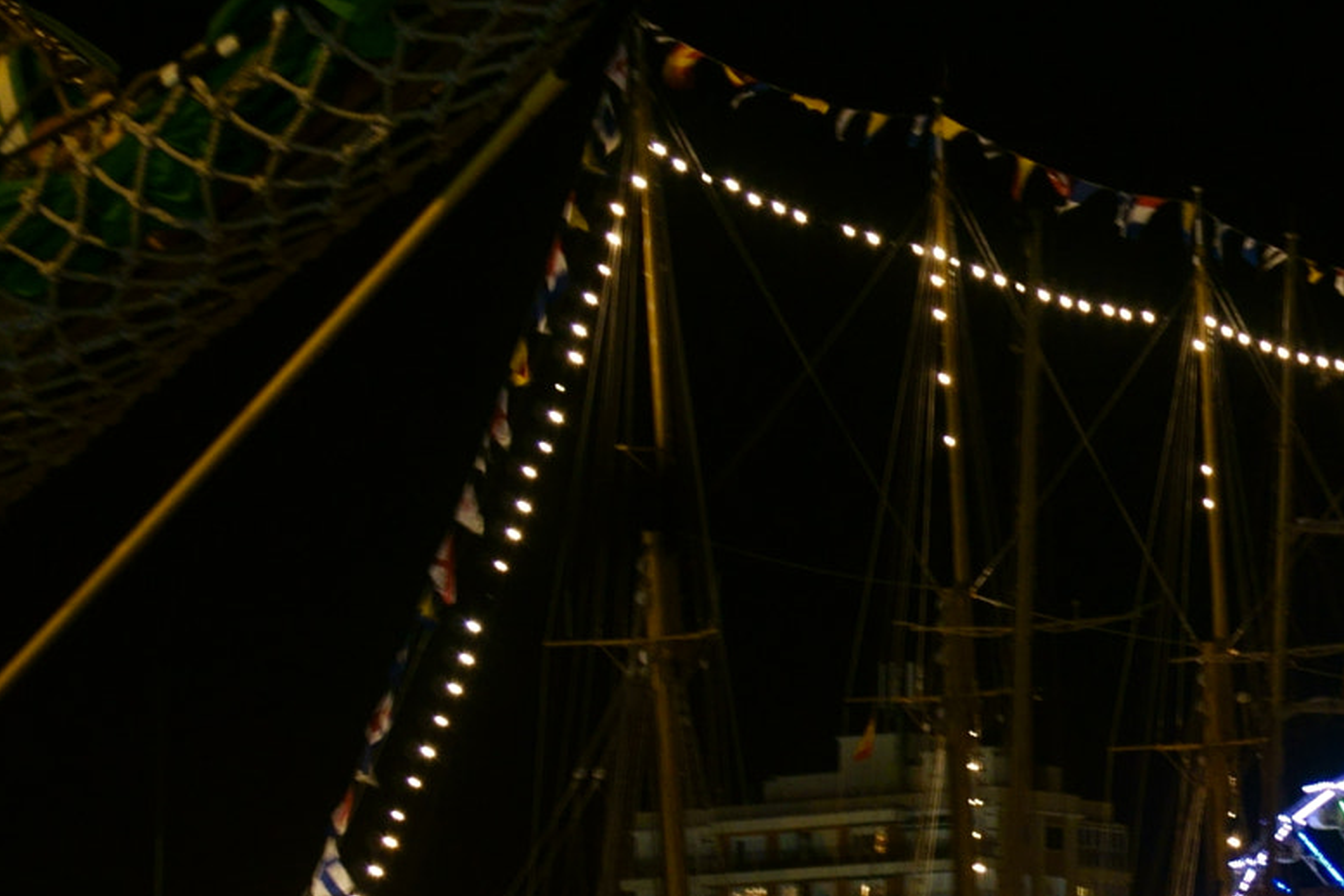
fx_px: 5163
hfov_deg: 14.2
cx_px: 1735
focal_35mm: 138
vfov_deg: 9.8
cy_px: 940
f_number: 5
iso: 640
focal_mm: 35
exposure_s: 1/4
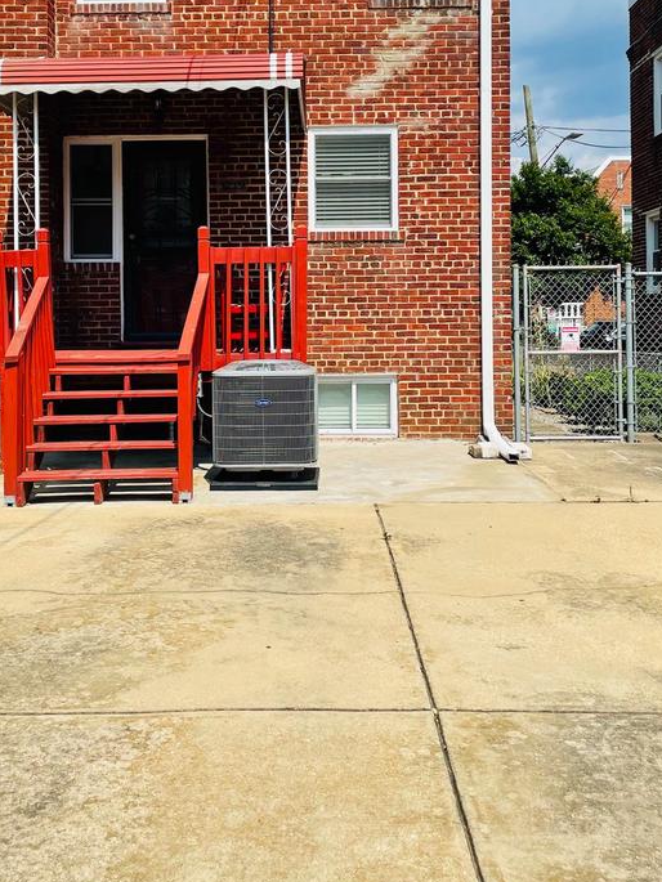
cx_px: 313
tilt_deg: +1.0
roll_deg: +0.5
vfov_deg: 45.1
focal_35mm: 41
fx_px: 1045
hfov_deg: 35.1
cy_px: 296
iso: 32
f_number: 1.6
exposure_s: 1/5051
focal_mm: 4.2
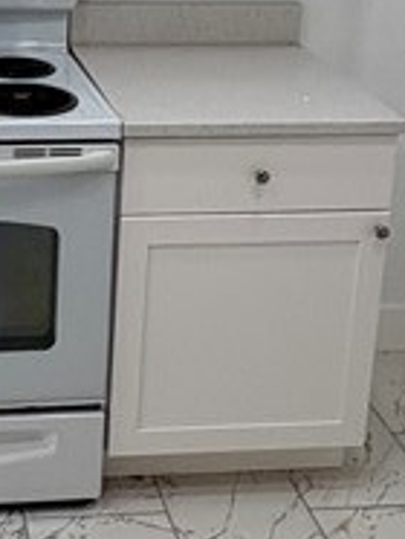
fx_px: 1198
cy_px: 17
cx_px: -38
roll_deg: -1.2
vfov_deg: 24.3
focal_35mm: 77
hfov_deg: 18.5
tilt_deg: -13.1
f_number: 2.2
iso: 80
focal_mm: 2.22
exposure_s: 1/120
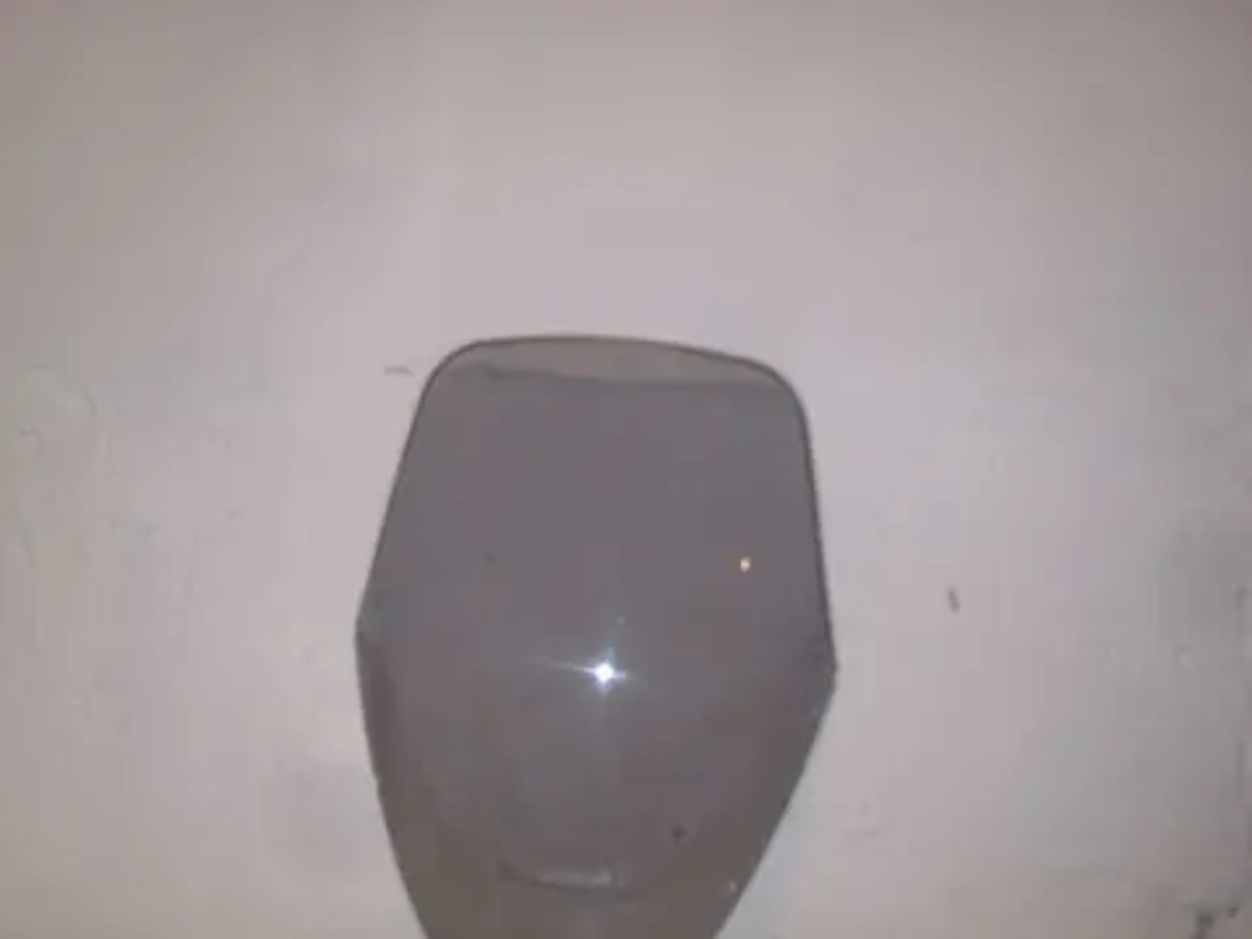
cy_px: 470
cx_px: 626
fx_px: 1266
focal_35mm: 35
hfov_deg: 52.6
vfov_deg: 40.7
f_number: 2.8
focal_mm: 5.8
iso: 50
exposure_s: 1/30
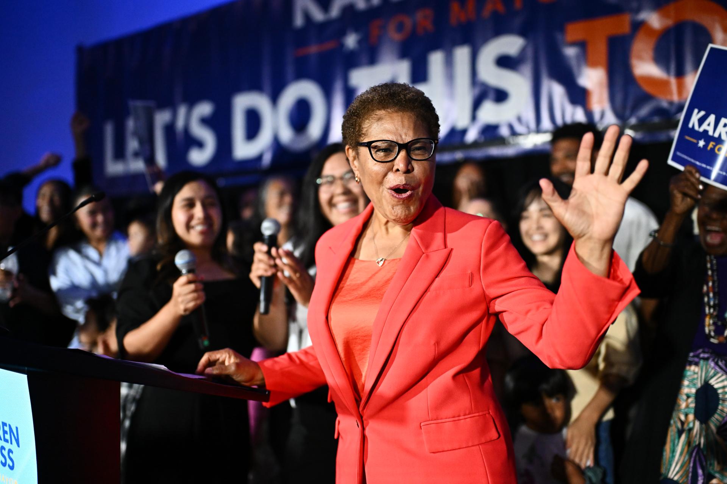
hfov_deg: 54.4
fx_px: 707
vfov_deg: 37.9
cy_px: 242
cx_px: 364
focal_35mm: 35
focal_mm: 35
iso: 3200
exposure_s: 1/1250
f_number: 1.2
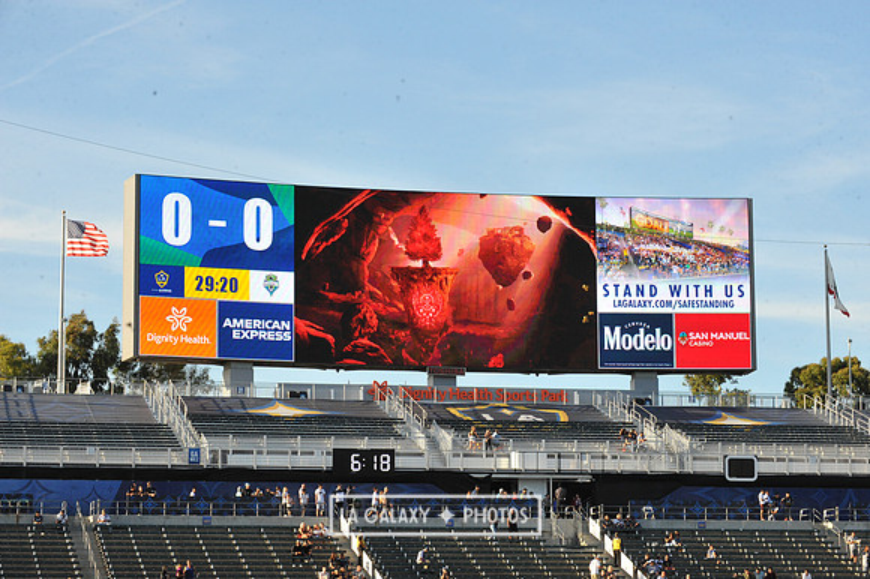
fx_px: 2898
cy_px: 290
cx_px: 435
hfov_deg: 17.1
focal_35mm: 120
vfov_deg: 11.4
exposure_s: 1/800
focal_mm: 120
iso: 1600
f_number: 14
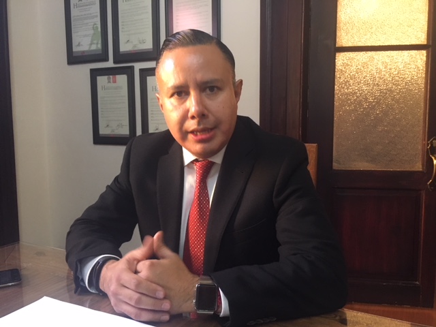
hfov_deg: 61.7
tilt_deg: -5.9
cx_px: 218
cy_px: 164
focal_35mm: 29
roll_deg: +0.0
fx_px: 365
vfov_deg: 48.2
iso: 200
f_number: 2.2
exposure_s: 1/20
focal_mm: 4.15
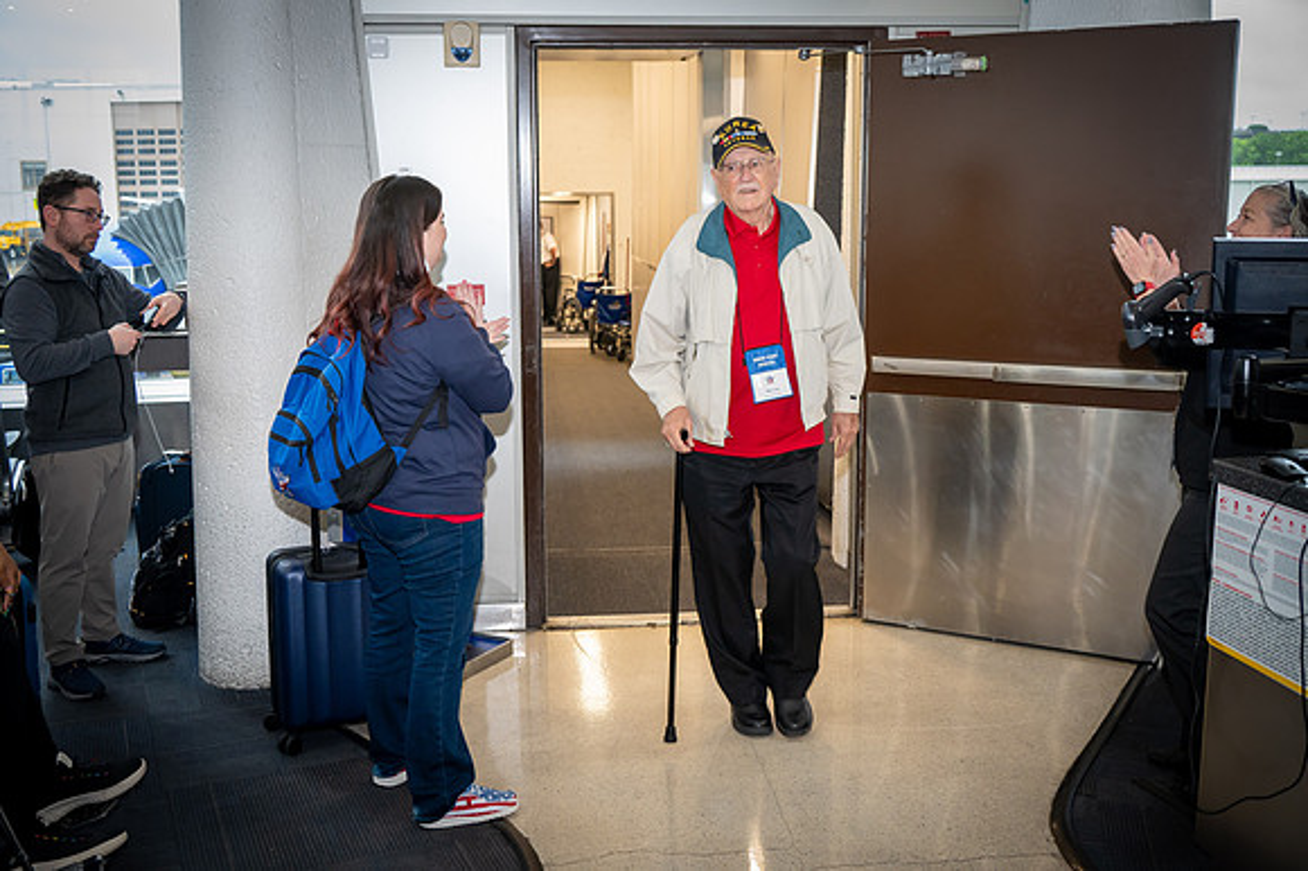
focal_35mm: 38
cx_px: 654
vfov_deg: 35.0
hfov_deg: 50.7
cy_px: 436
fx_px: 1380
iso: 3200
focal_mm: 38
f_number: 5
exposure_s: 1/100
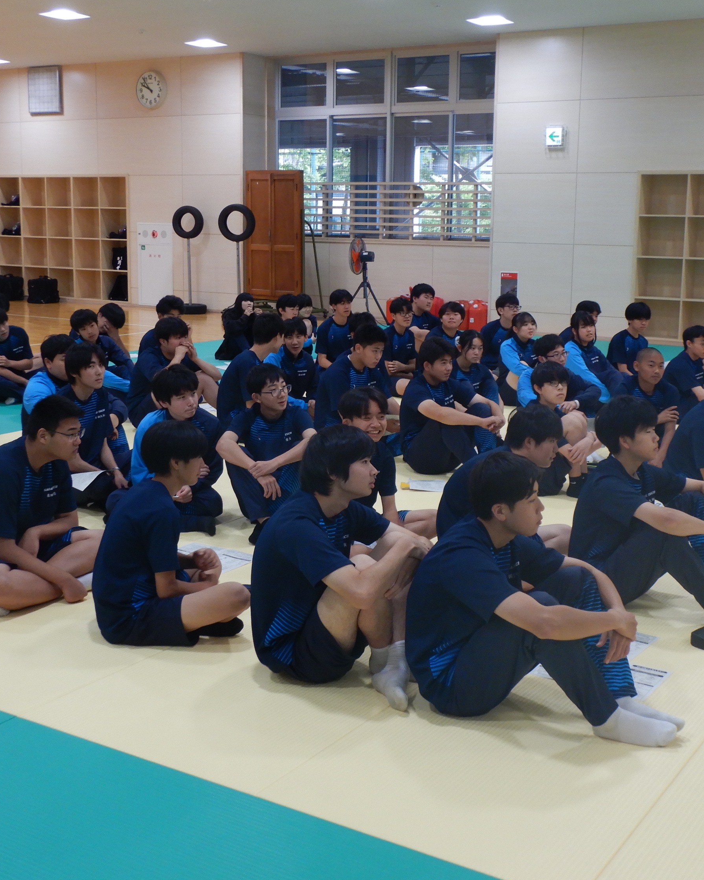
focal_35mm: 44
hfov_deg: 34.1
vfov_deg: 42.0
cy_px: 422
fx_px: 1146
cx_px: 371
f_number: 4.2
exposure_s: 1/30
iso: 180
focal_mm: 5.6
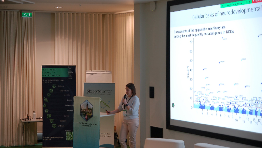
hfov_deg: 26.8
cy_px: 80
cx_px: 130
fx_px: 549
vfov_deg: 15.3
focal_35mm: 79
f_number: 2.8
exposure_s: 1/30
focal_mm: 50
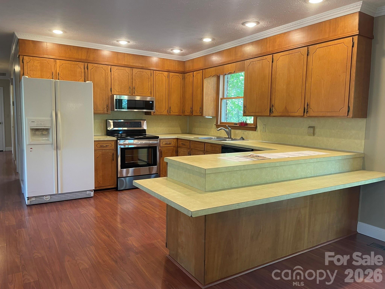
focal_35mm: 26
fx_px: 289
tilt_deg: -5.2
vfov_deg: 53.1
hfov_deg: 67.3
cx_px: 192
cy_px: 144
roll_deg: -0.8
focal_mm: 4.2
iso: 80
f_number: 1.6
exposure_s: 1/60
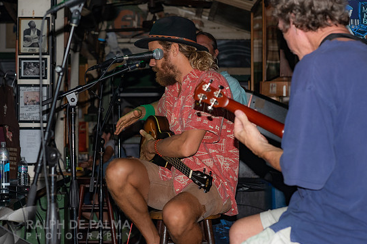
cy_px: 118
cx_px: 177
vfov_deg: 15.0
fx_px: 927
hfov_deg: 22.4
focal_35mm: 91
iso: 800
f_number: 5.6
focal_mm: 85
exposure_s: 1/160
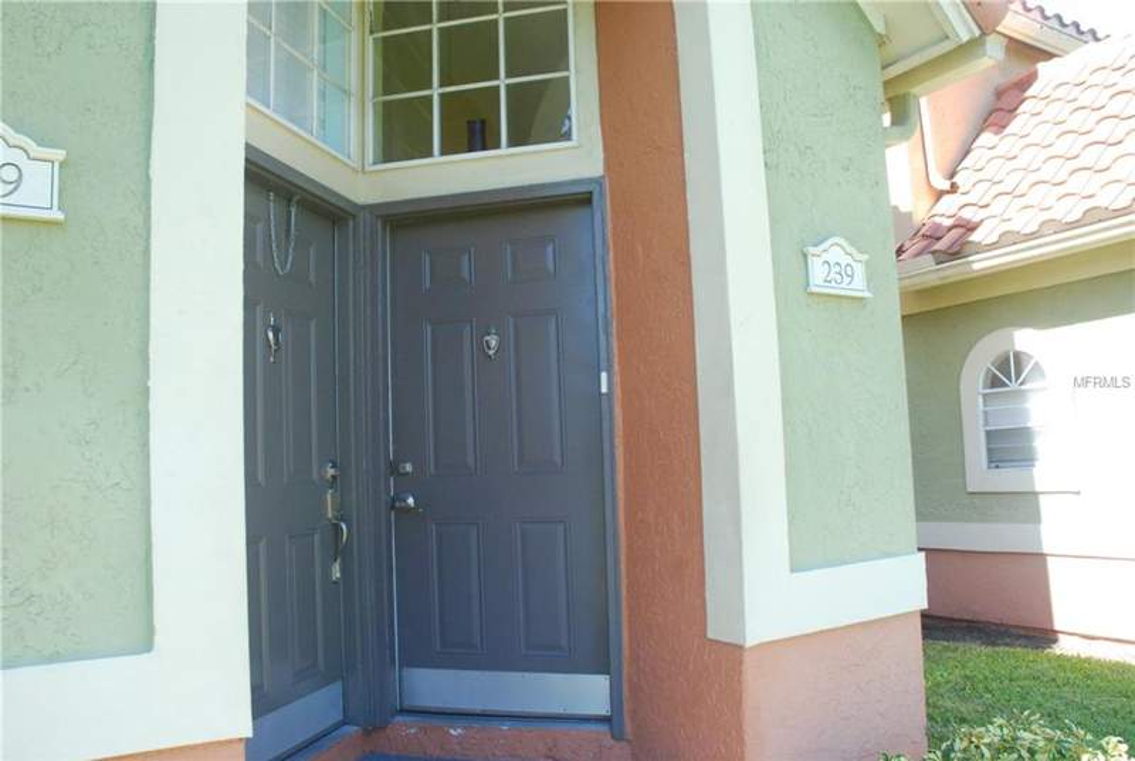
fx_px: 852
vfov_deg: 48.1
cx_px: 568
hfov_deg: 67.3
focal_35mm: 27
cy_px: 380
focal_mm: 18
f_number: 9
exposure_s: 1/125
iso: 800
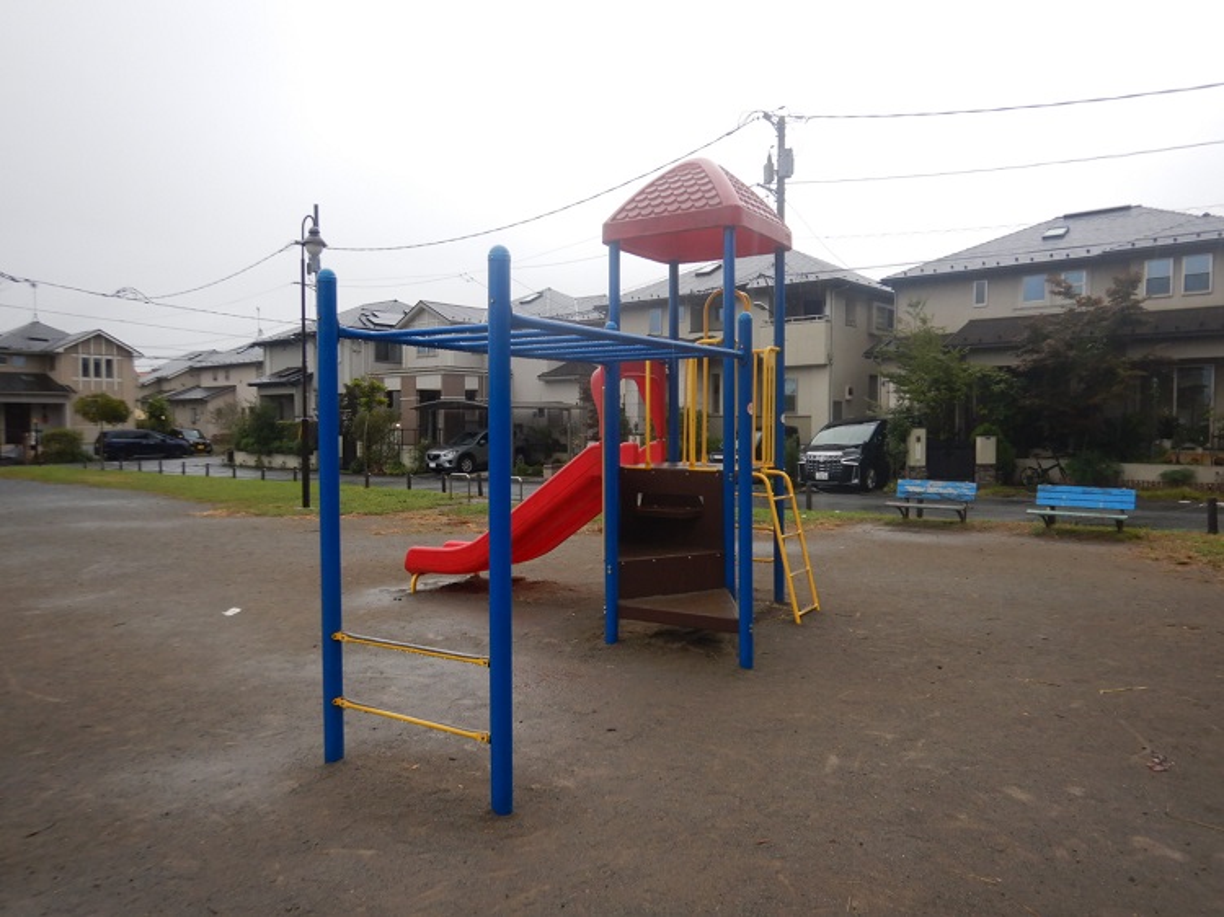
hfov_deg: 71.6
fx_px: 848
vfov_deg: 56.8
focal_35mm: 24
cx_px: 612
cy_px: 458
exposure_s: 1/200
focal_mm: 4.3
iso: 125
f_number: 2.8
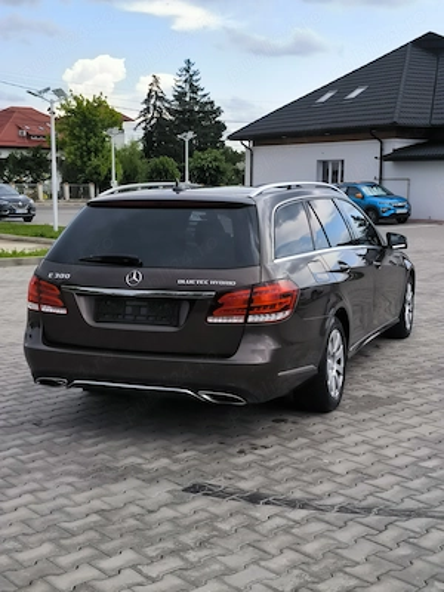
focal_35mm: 50
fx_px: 855
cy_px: 296
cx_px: 222
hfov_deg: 29.1
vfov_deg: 38.2
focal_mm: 7.1
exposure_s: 1/304
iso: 50
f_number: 1.9
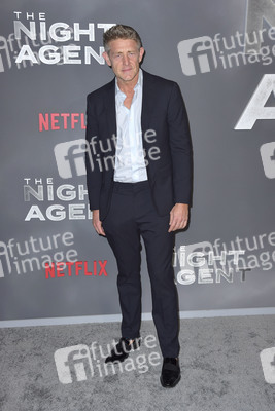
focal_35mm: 44
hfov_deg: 30.5
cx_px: 138
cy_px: 206
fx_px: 504
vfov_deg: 44.5
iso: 400
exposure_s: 1/250
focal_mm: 44
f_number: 6.3
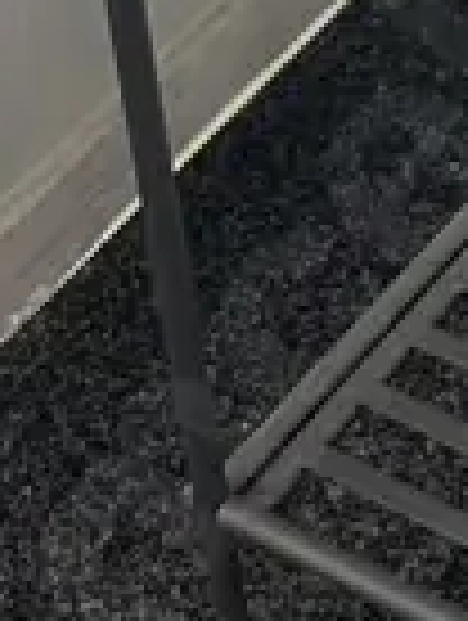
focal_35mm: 178
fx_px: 3199
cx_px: 950
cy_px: -549
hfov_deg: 8.0
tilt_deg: -32.9
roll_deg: +0.6
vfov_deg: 10.4
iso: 200
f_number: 1.78
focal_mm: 6.86
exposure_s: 1/100
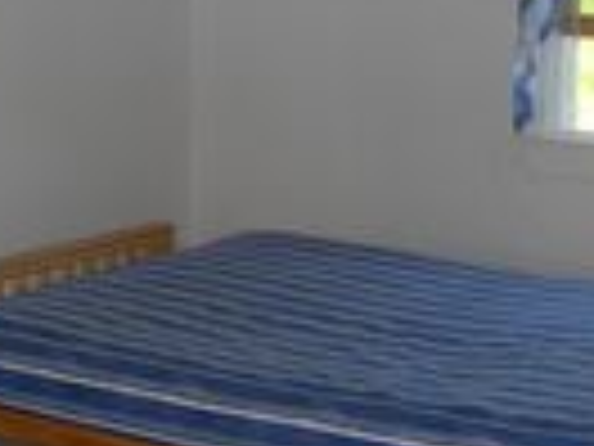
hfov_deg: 18.4
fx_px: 1819
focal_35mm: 106
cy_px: 194
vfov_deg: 14.0
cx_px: 112
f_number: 2.8
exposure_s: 1/60.1
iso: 58
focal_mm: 7.8
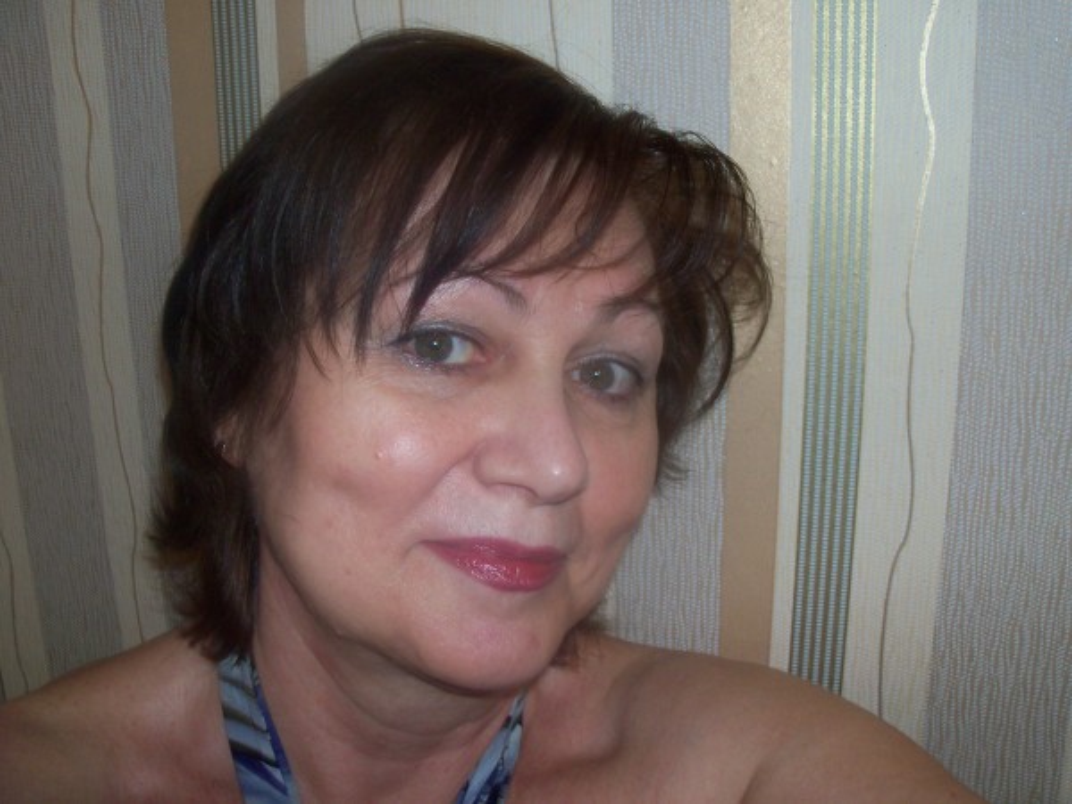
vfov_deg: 40.7
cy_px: 402
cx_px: 536
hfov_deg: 52.6
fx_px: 1084
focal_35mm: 35
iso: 100
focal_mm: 6.3
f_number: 3
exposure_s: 1/30
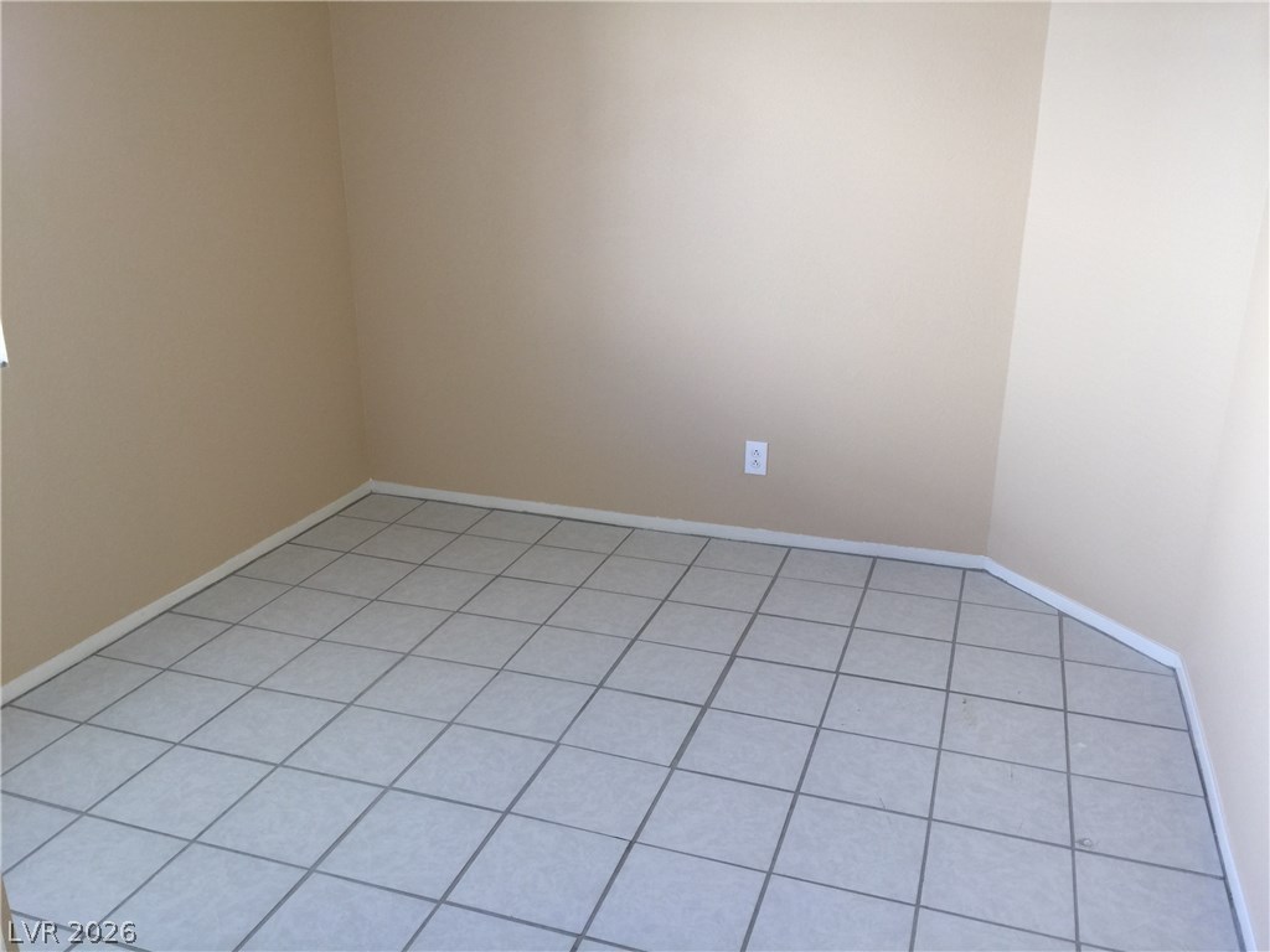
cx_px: 635
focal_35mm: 29
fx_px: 1064
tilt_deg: -17.9
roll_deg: -0.3
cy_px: 476
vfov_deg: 48.2
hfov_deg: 61.7
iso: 32
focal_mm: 4.15
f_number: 2.2
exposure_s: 1/40
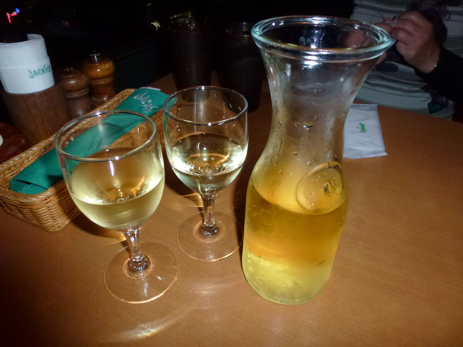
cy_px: 174
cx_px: 232
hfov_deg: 71.6
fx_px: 321
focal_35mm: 24
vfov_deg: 56.8
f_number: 3.3
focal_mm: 4.3
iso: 320
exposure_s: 1/60
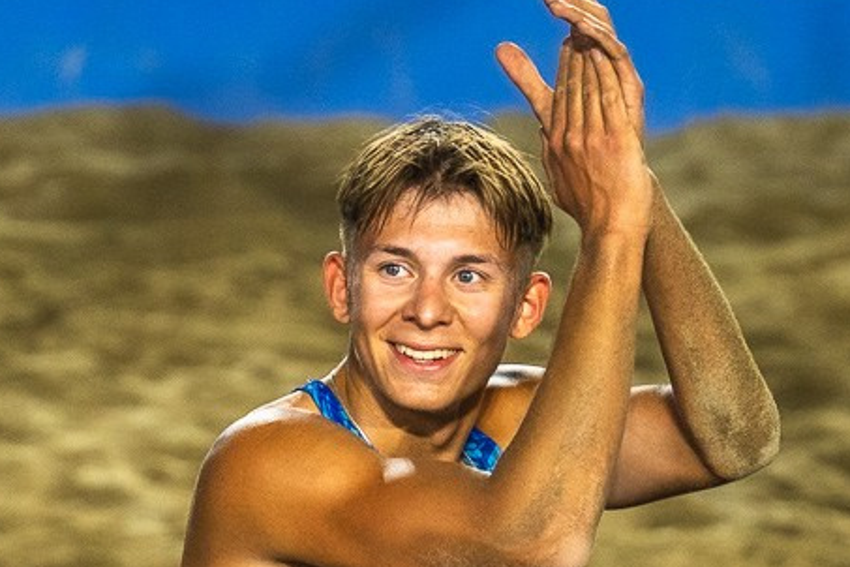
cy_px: 598
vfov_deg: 2.2
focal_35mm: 613
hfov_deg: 3.4
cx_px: 244
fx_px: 14472
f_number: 3.5
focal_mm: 145
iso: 1250
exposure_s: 1/1600
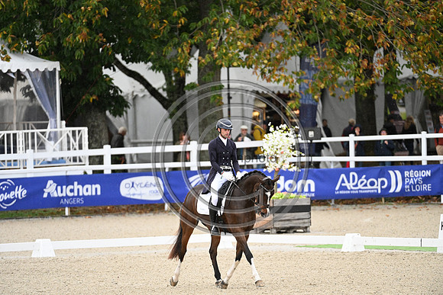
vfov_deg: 4.0
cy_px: 148
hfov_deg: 6.1
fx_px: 4185
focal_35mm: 340
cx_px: 222
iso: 3200
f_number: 4.5
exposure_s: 1/1250
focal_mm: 340
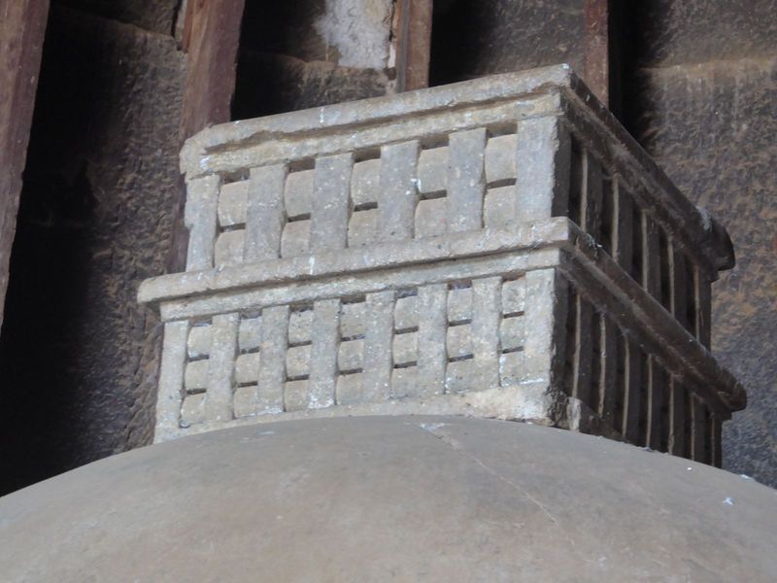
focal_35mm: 150
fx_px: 3367
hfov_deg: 13.2
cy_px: 292
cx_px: 388
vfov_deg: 9.9
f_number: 5.3
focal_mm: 24.2
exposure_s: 1/15
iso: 400
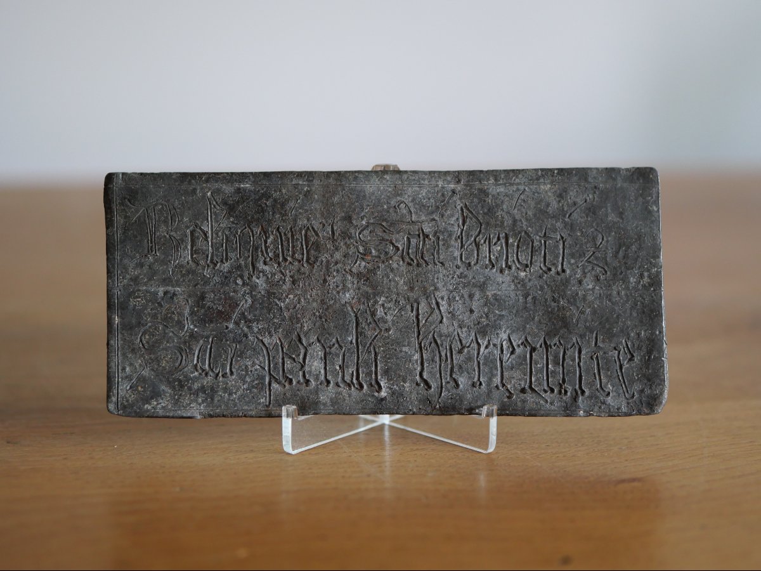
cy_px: 286
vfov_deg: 24.4
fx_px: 1319
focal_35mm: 60
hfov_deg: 32.2
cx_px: 380
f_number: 2.8
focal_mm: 30
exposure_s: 1/60
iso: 800
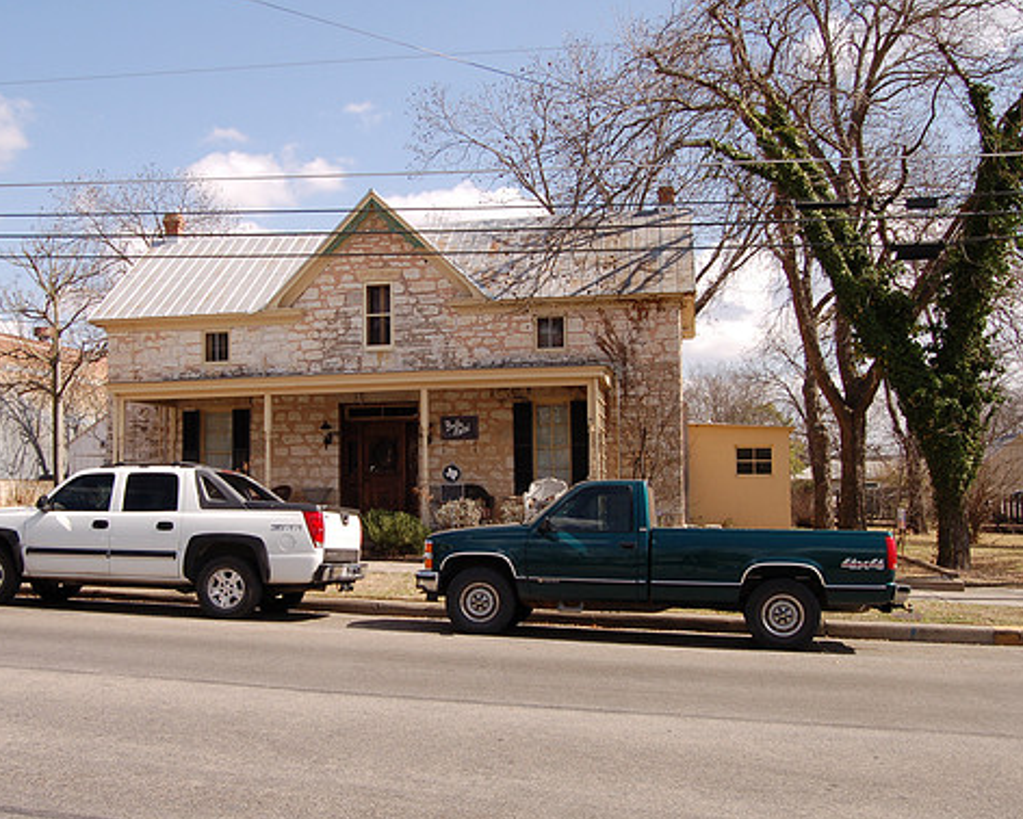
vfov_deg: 39.2
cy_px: 412
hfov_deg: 47.7
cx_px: 427
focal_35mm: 38
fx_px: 1151
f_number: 11
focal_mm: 22
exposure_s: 1/160
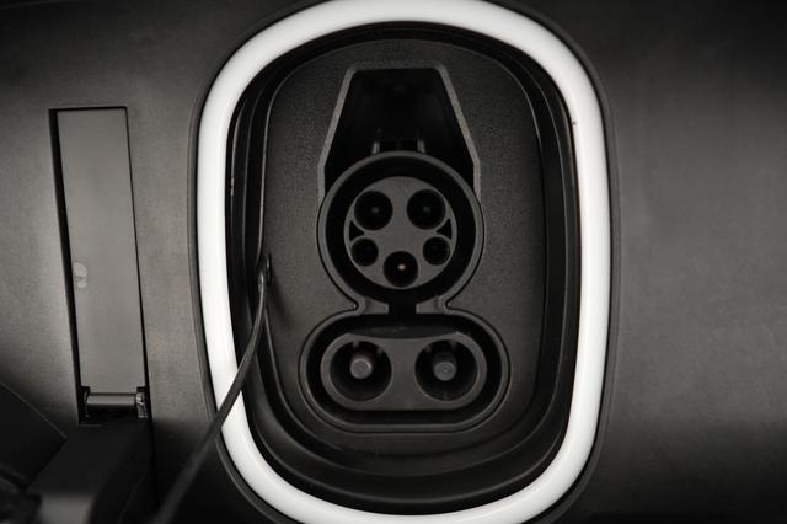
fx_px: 524
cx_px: 394
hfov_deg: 73.8
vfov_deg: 53.1
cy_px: 262
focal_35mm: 24
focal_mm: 24
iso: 6400
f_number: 2.8
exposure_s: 1/60
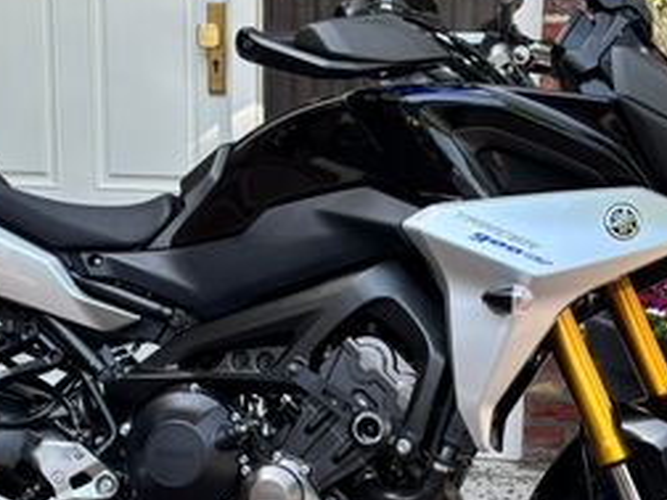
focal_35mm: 66
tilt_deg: -10.8
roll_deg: -0.5
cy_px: 299
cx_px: 299
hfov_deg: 29.4
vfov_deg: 22.2
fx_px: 1272
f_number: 1.6
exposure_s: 1/251
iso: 40
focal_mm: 5.96
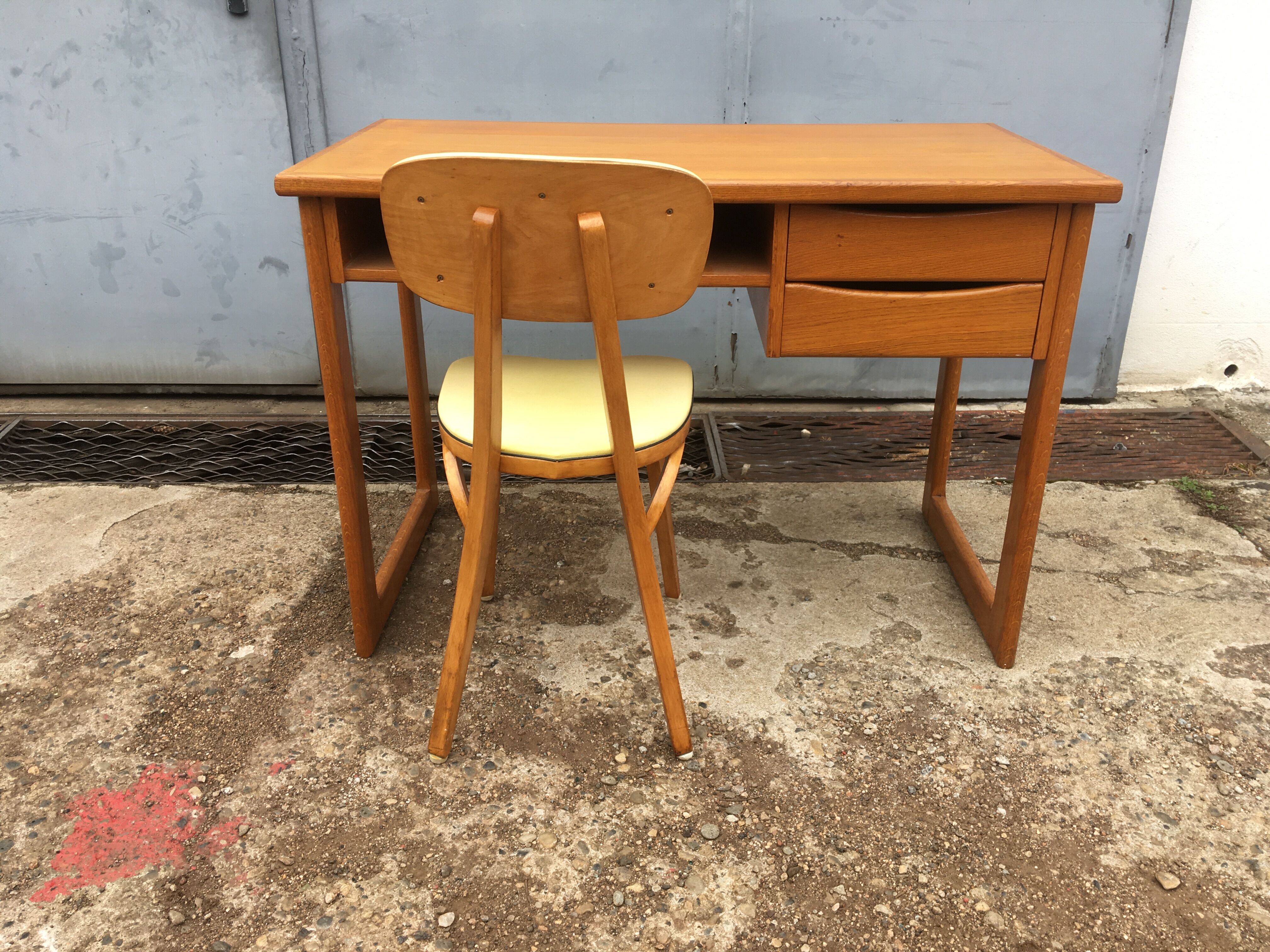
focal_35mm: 29
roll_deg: -2.2
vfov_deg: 48.2
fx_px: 1064
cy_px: 476
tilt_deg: -21.7
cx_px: 635
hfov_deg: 61.7
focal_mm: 4.15
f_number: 2.2
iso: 25
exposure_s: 1/111
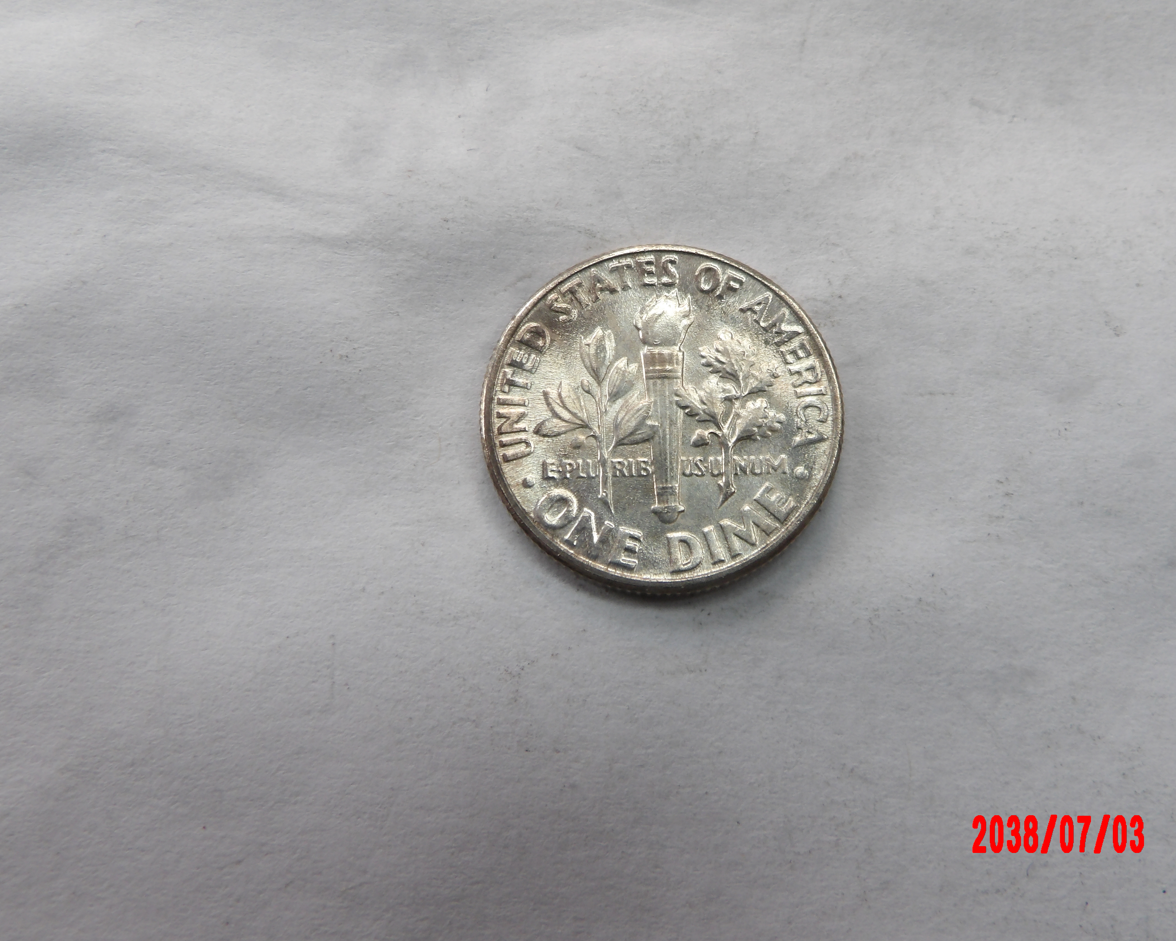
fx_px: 1392
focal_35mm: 40
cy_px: 421
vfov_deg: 37.3
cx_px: 687
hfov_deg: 45.6
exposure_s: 1/35
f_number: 4.5
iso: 100
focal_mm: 6.2
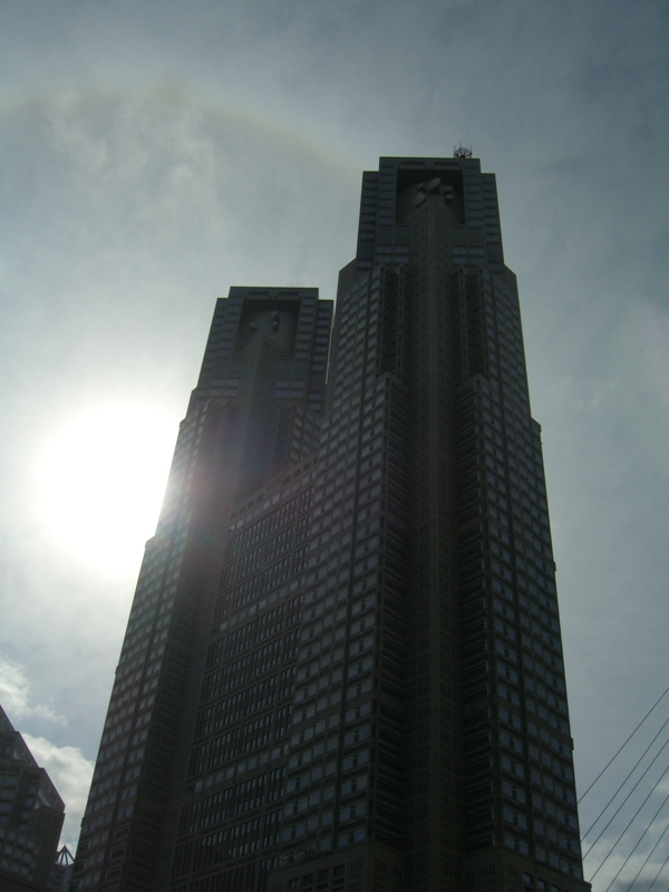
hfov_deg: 37.7
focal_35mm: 38
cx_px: 334
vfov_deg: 49.0
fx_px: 979
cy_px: 446
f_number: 8
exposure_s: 1/1000
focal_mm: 7.9
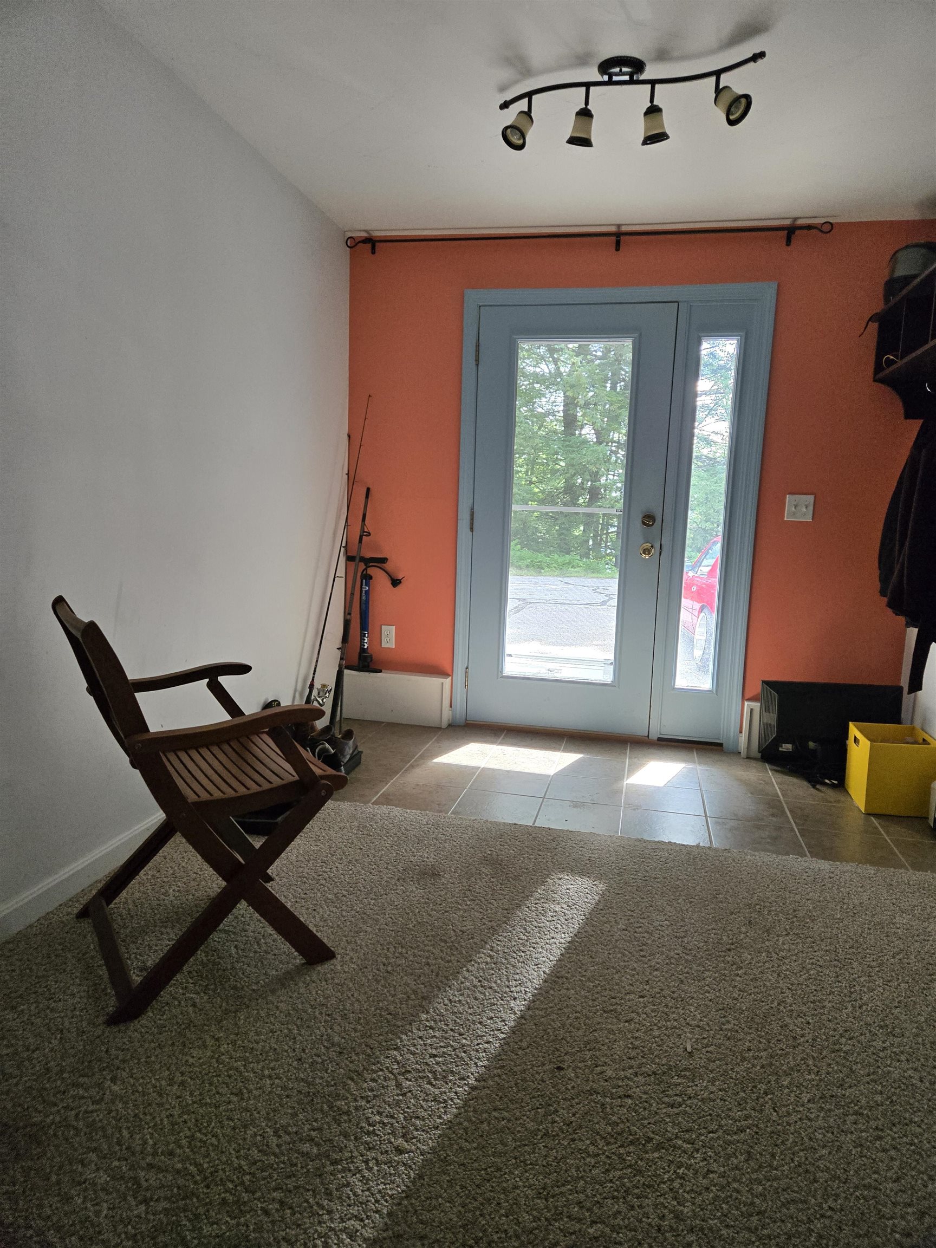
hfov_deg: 58.9
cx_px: 468
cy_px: 624
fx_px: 829
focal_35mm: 23
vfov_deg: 73.9
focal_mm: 5.4
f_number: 1.8
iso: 250
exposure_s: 1/180
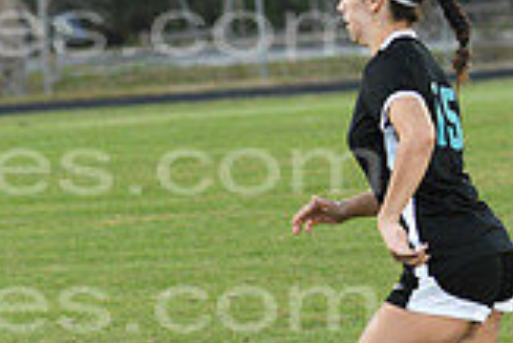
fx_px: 7017
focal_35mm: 492
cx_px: -327
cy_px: 241
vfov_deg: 2.8
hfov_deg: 4.2
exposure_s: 1/800
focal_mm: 92
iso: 1800
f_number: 2.8
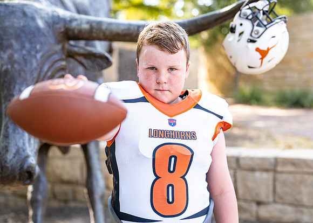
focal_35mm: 56
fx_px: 499
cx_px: 163
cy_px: 114
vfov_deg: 25.2
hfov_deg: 34.8
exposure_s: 1/1000
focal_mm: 50
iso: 250
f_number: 2.2
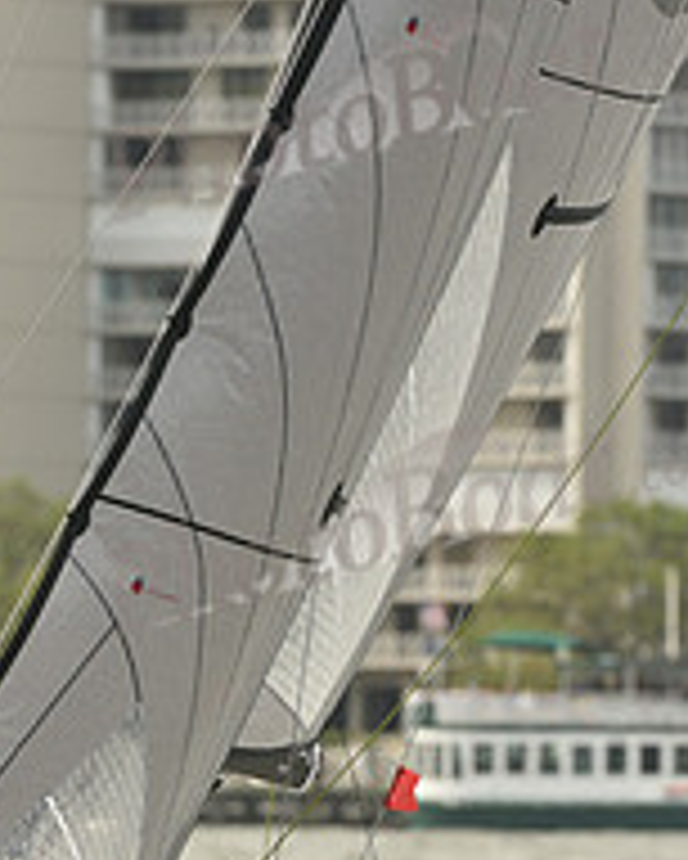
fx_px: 21719
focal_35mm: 854
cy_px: 817
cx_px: -126
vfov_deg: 2.3
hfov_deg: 1.8
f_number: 5.6
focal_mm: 300
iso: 320
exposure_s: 1/1600
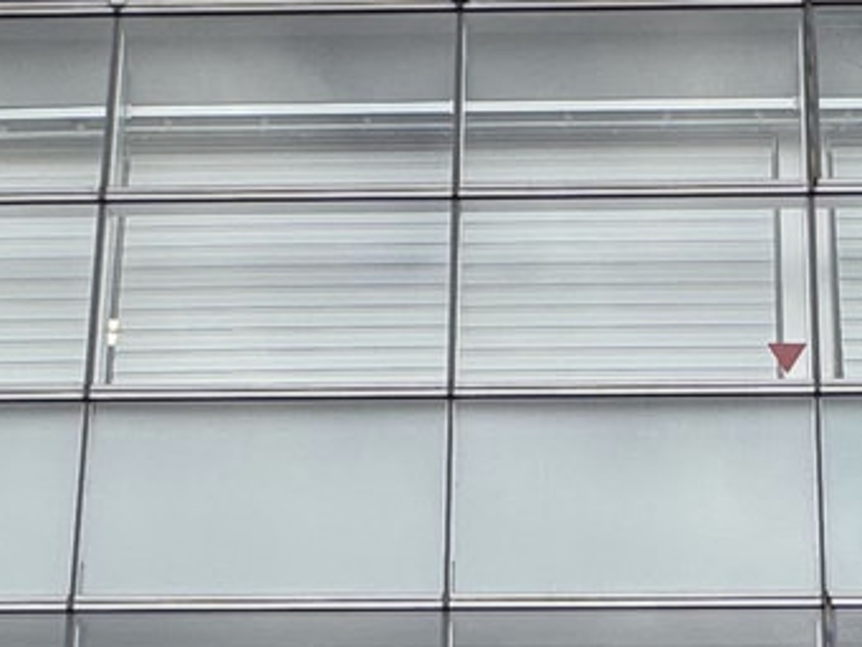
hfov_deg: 23.2
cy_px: 1127
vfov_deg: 15.4
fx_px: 2092
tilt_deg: +14.9
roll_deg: -0.1
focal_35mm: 84
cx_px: 556
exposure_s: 1/403
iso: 40
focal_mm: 2.22
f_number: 2.2
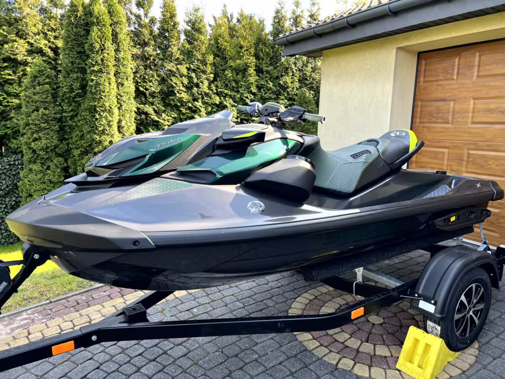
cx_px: 252
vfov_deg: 53.1
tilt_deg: -9.6
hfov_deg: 67.3
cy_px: 190
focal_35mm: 26
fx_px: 379
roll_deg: -0.6
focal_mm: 5.7
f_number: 1.5
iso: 50
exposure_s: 1/300
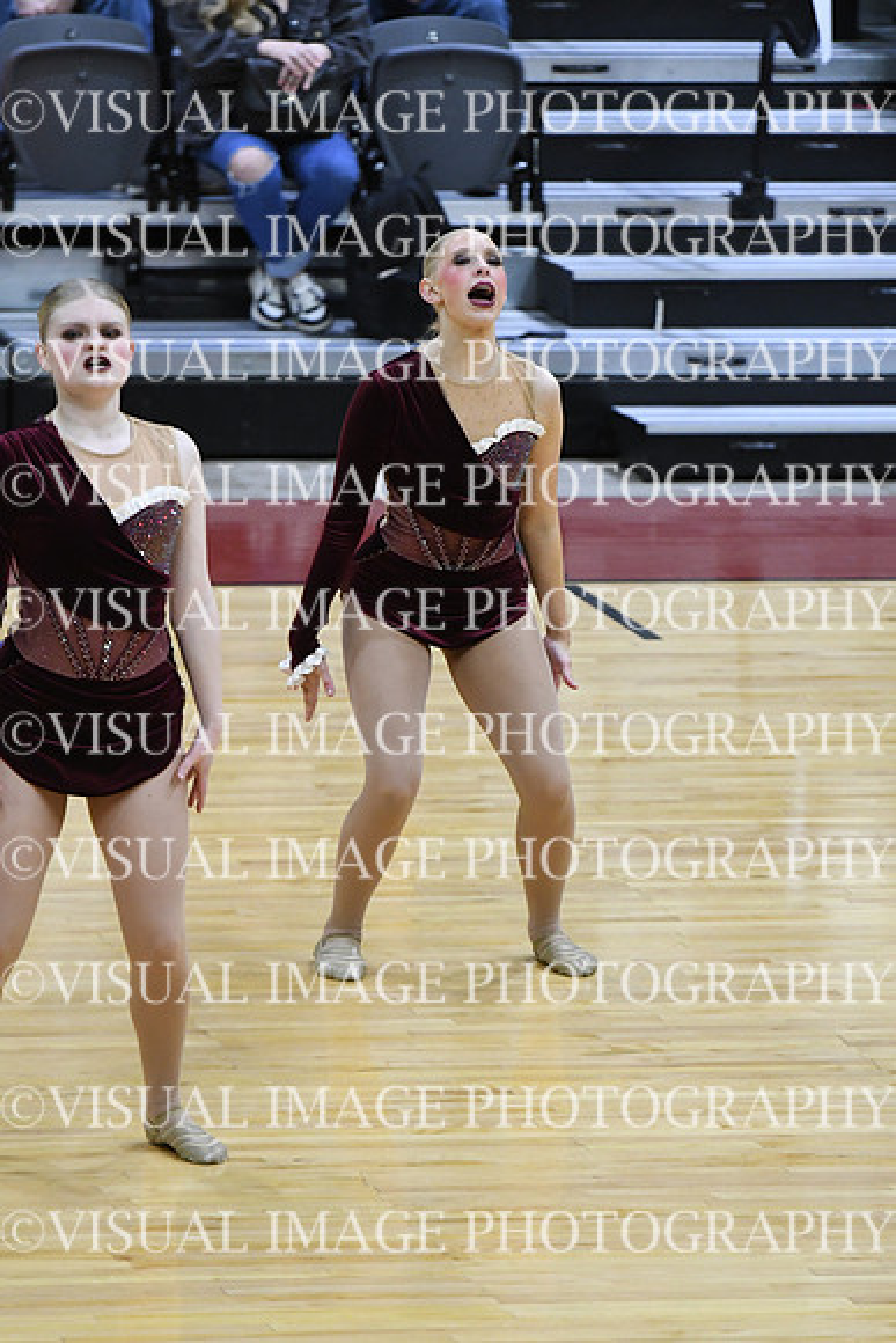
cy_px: 672
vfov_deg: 7.1
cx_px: 448
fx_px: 10894
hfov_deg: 4.7
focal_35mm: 292
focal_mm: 195
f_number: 3.5
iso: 4000
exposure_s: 1/400
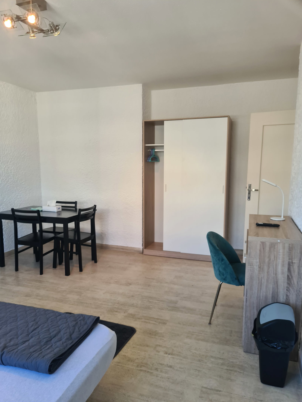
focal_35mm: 26
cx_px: 151
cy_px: 201
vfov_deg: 67.3
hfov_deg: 53.1
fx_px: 302
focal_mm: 5.4
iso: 80
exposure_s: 1/100
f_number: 1.8
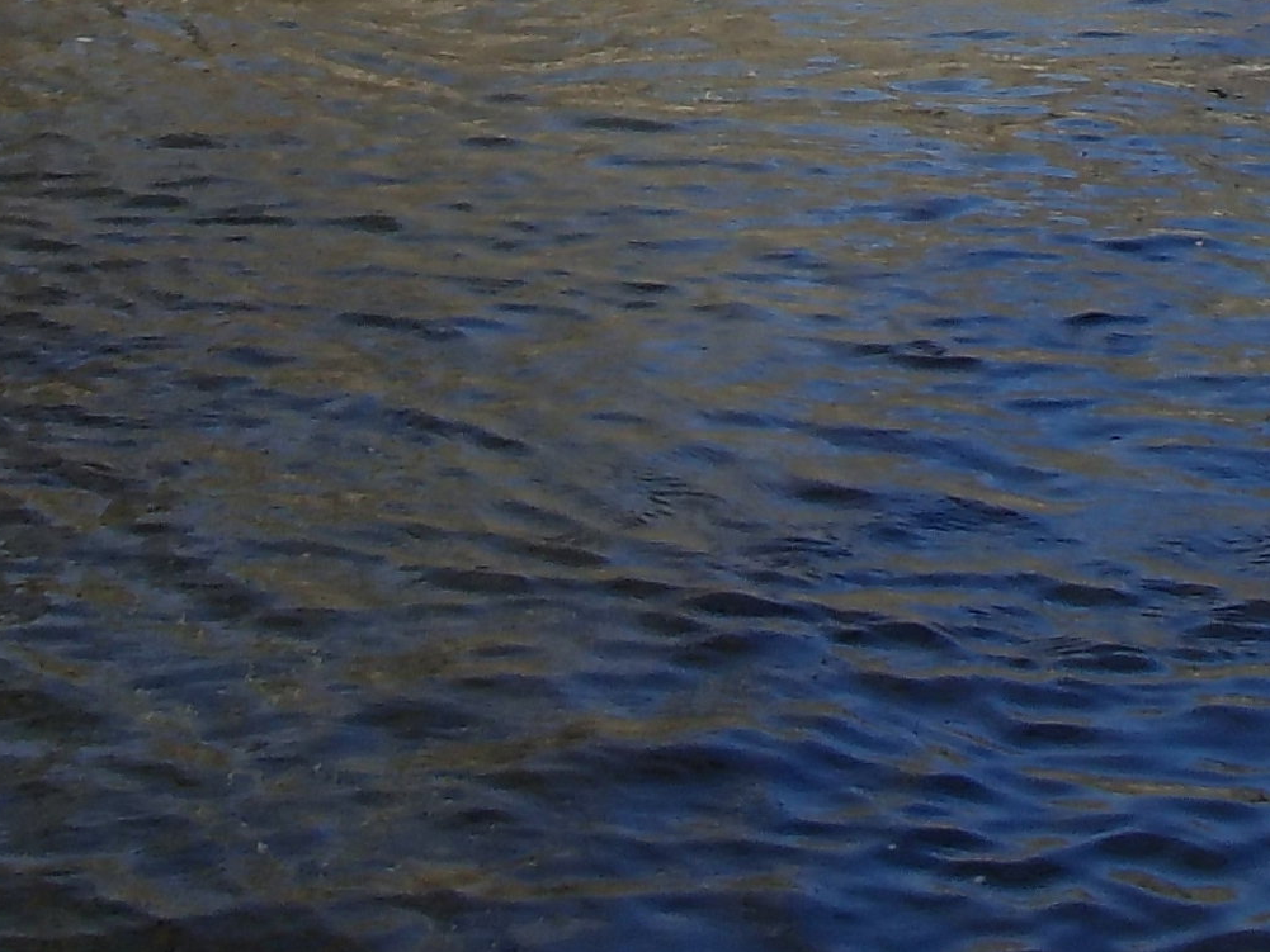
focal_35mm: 111
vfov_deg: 12.6
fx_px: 4073
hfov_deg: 17.5
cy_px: -535
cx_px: 1082
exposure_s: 1/400
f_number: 3.9
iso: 100
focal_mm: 5
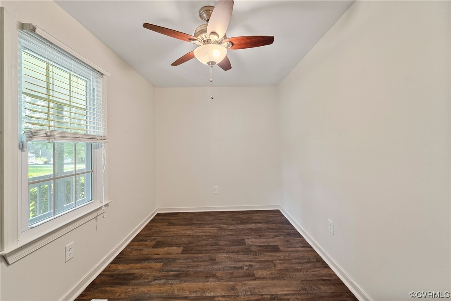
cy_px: 150
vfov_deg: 81.2
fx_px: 175
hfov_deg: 104.3
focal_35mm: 14
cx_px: 226
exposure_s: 1/2.5
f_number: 8
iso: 400
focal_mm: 14
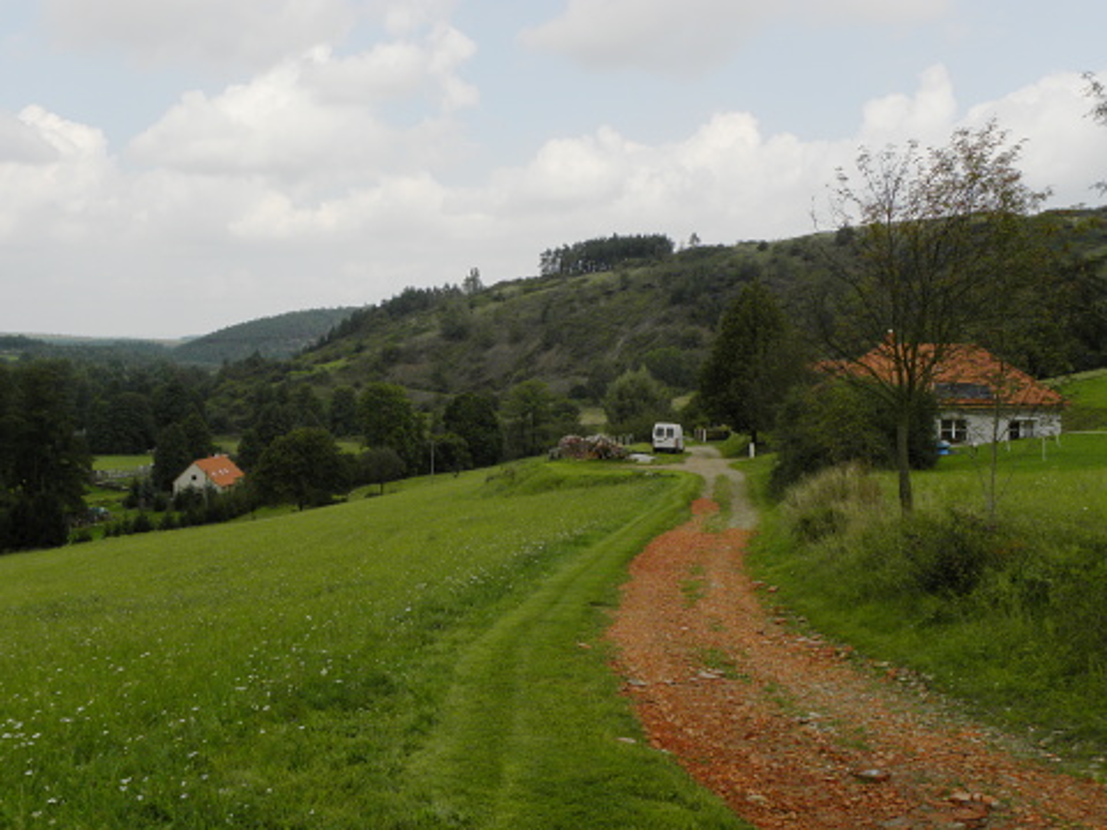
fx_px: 1311
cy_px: 415
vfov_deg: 35.1
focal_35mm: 41
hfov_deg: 45.8
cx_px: 554
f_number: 5
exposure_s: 1/500
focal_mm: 7.3
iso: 64
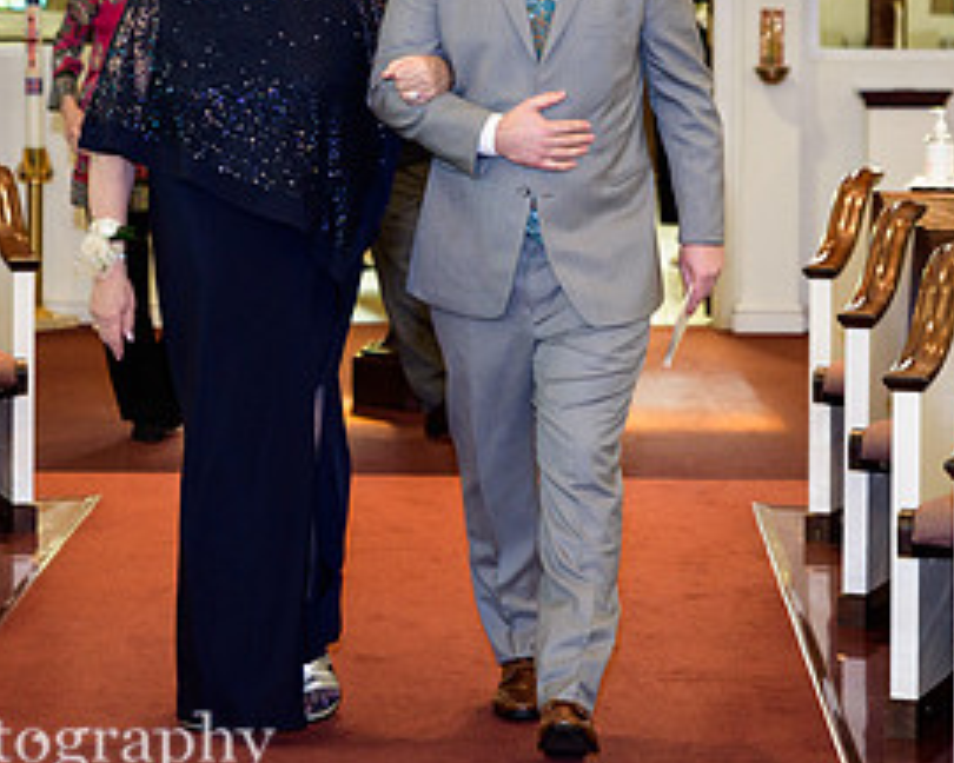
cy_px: 150
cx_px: 336
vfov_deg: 10.9
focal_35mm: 141
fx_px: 3981
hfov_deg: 13.6
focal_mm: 70
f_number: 2.8
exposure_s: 1/200
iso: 400
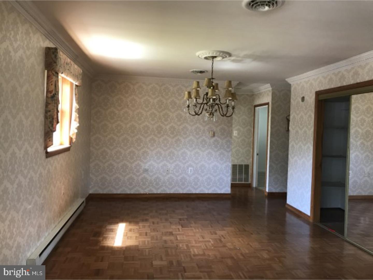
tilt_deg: -0.3
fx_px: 302
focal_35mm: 28
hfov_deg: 63.4
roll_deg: -1.9
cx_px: 186
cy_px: 140
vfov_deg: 49.7
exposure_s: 1/23
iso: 32
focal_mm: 3.99
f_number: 1.8
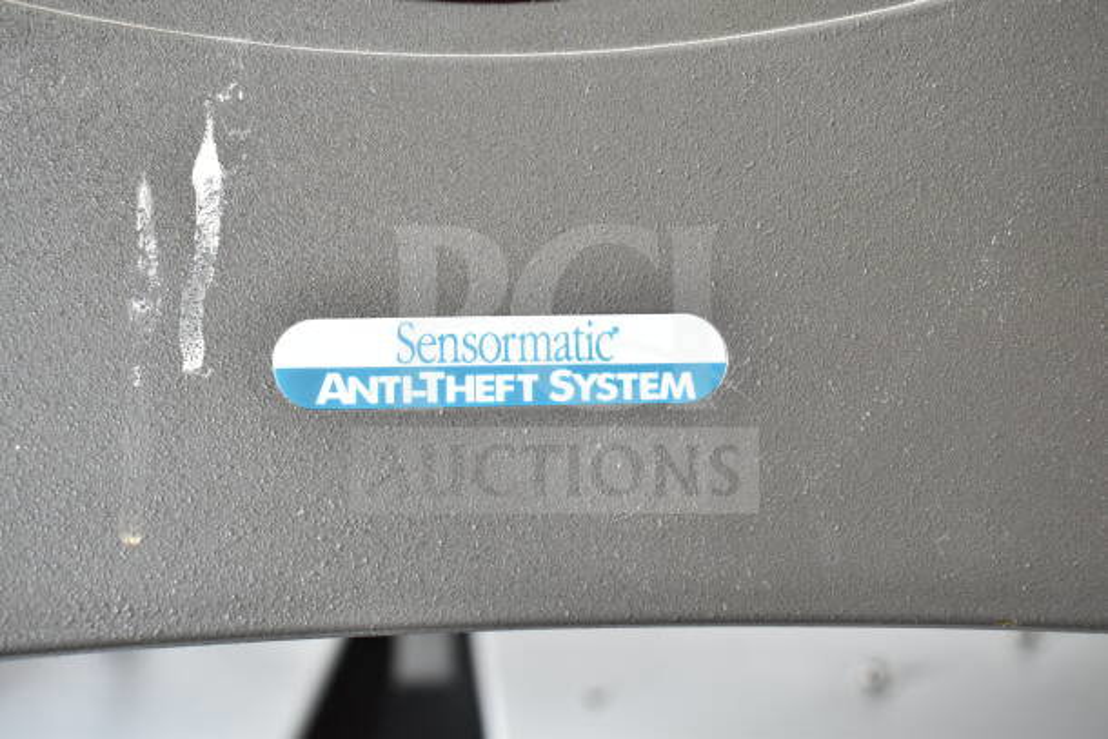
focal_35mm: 51
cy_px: 370
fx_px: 1570
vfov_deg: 26.5
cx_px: 554
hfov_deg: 38.9
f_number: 5.6
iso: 1600
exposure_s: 1/125
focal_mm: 34
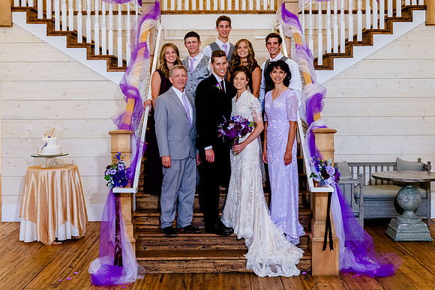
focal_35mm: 53
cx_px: 218
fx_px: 639
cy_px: 121
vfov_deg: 25.6
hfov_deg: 37.6
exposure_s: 1/200
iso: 2500
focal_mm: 45
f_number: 6.3
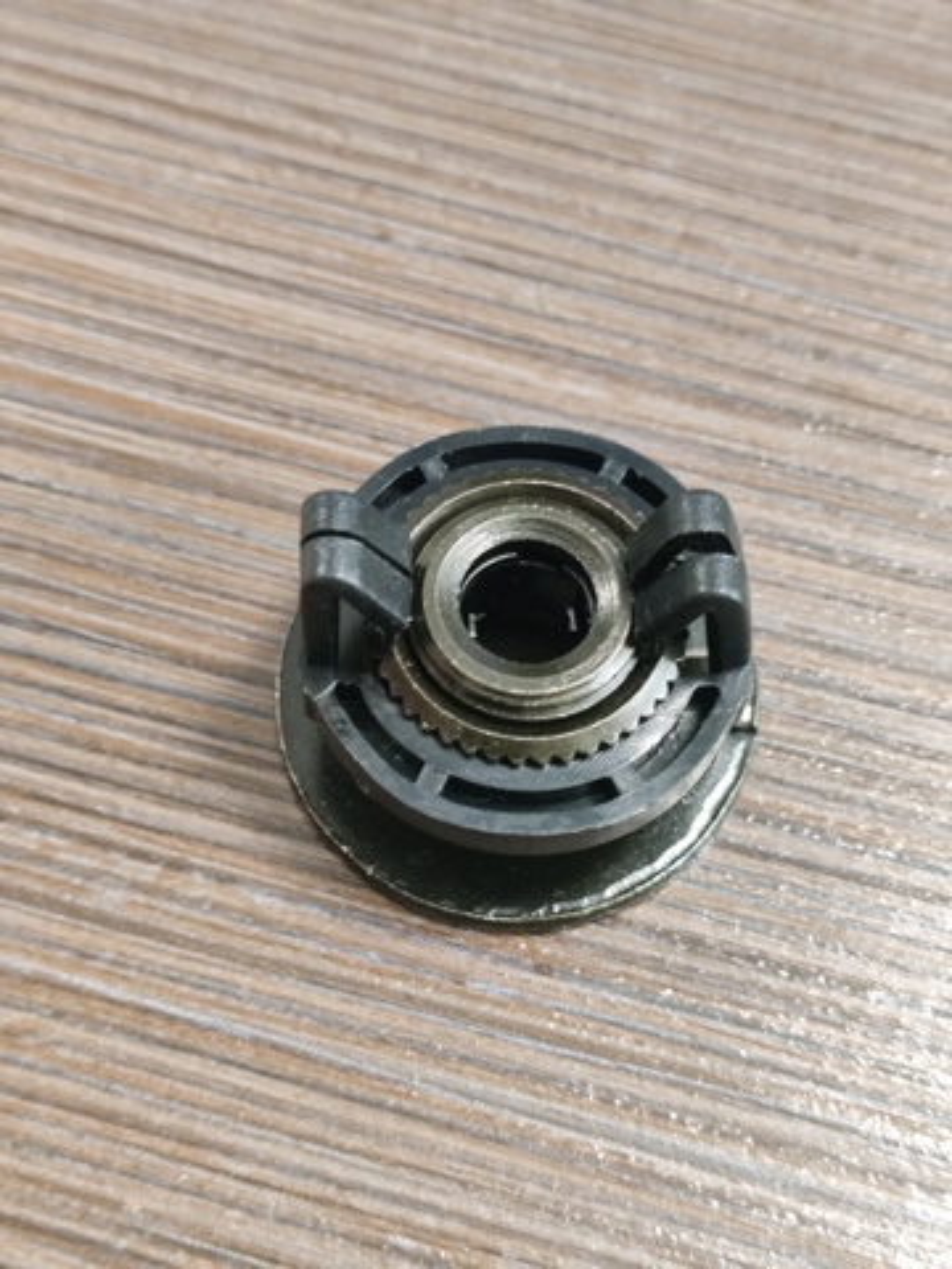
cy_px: 634
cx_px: 476
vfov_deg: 71.6
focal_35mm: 24
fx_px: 880
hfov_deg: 56.8
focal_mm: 4.68
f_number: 1.8
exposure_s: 1/25
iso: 837
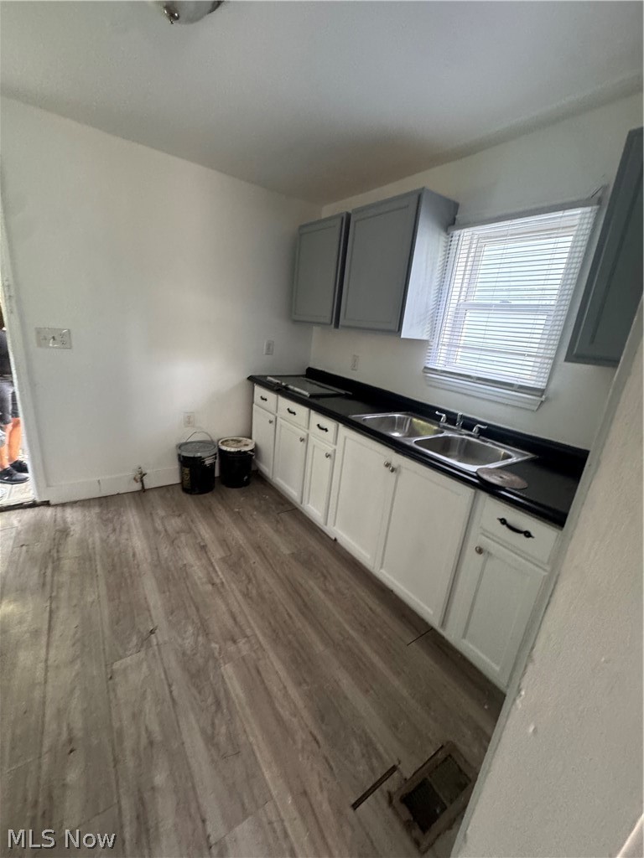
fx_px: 347
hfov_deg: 85.7
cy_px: 429
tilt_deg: -14.4
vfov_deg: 102.1
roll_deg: -7.4
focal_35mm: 14
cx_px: 322
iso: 400
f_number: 2.2
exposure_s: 1/60
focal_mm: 2.22
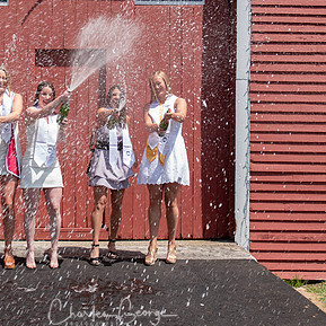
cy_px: 118
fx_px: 682
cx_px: 102
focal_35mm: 64
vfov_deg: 26.8
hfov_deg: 26.7
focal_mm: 25
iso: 100
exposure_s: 1/250
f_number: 5.6
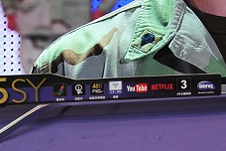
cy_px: -98
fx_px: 986
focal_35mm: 157
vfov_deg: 8.5
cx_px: 312
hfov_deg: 12.6
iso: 1250
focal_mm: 35
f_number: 5.6
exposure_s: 1/100
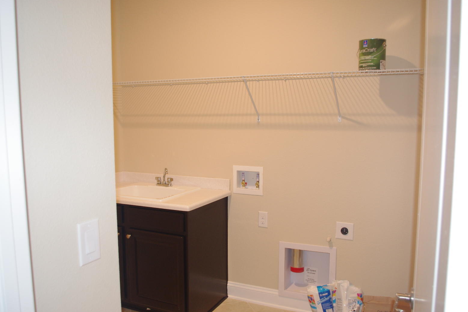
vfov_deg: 43.6
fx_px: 390
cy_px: 162
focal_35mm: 30
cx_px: 236
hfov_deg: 61.9
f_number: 4
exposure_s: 1/20
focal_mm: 18
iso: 400
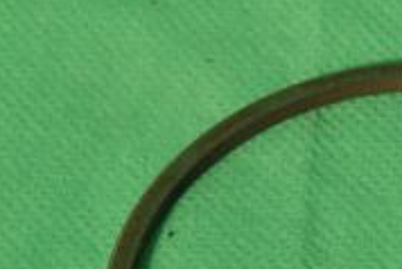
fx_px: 3103
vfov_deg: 4.9
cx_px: 440
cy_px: 339
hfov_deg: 7.4
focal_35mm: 278
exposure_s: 1/100
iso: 3200
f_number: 18
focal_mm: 55
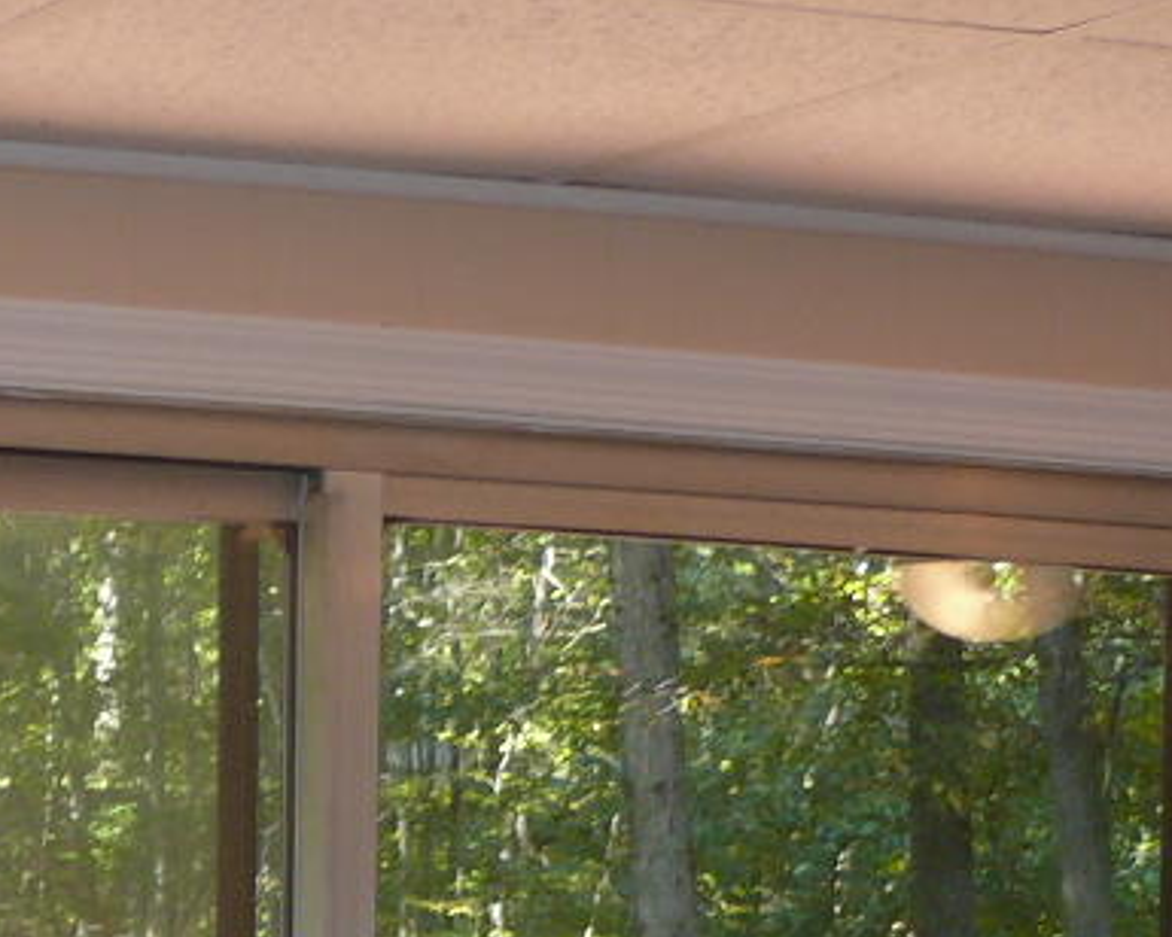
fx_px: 5203
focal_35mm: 150
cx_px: 15
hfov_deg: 12.7
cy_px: 1625
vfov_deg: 9.8
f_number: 2.8
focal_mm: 7.7
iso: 100
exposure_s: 1/50
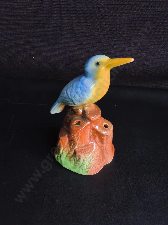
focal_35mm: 27
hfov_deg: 51.4
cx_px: 84
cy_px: 112
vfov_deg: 65.3
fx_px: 175
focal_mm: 2.87
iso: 160
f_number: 2
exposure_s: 1/100
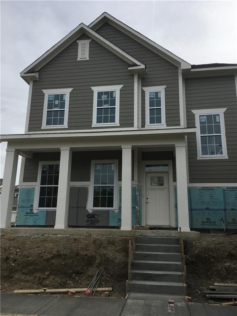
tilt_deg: +14.1
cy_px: 158
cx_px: 118
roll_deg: -1.6
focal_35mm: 29
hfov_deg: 48.2
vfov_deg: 61.7
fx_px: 265
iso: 25
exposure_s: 1/1451
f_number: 2.2
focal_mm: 4.15
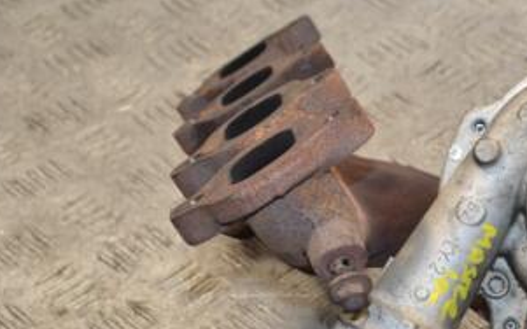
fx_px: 1752
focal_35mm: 122
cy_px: 292
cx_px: 417
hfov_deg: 17.0
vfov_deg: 10.7
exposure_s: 1/200
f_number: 8
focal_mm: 40
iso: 800
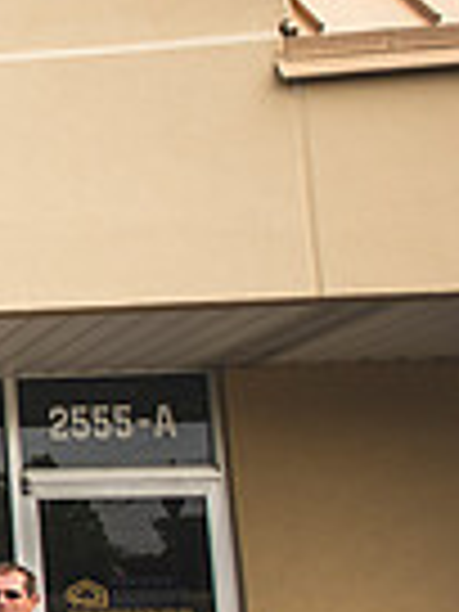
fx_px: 1768
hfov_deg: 11.0
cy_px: 398
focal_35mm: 100
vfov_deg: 19.6
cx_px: -824
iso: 100
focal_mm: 24
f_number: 2.8
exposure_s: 1/800
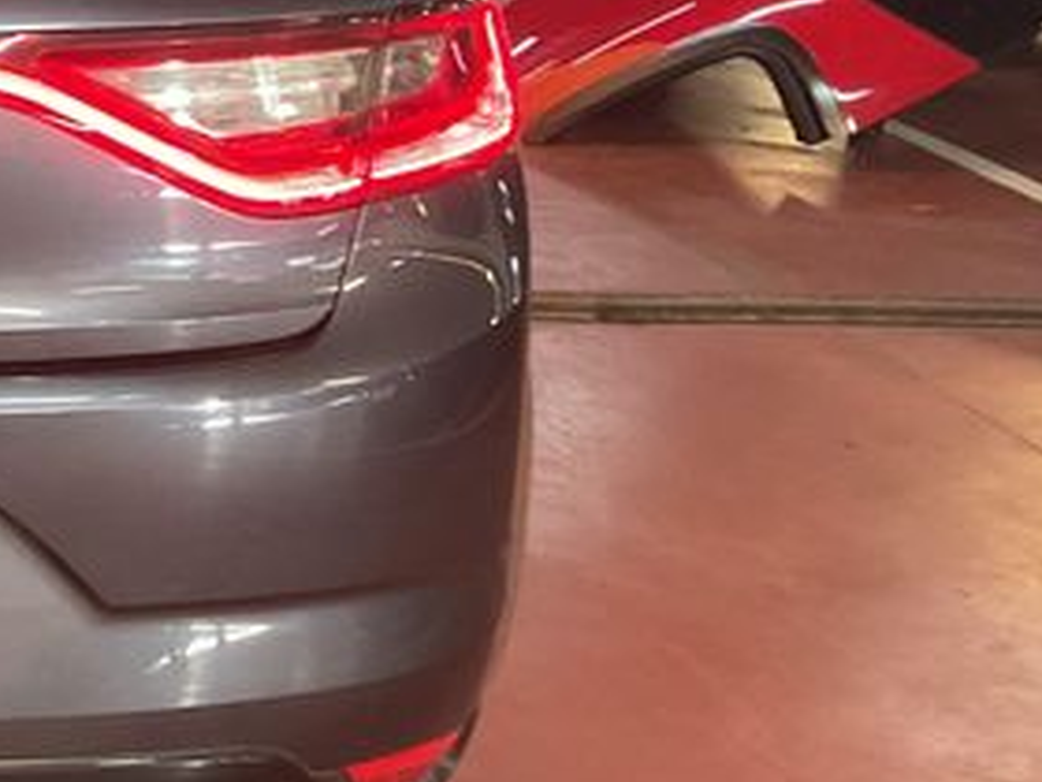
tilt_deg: -13.8
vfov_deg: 17.7
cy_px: 276
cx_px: -376
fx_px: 2498
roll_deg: -3.7
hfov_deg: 21.0
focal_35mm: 83
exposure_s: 1/33
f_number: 1.8
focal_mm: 3
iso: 200
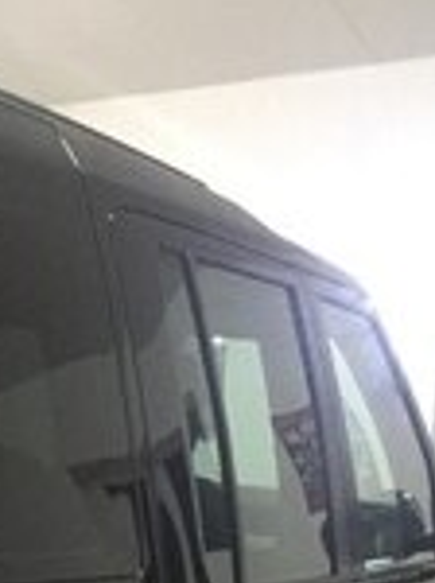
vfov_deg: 18.5
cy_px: 832
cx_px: 12
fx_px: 1613
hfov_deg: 15.1
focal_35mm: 96
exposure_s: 1/25
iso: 250
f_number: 2.2
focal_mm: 4.15
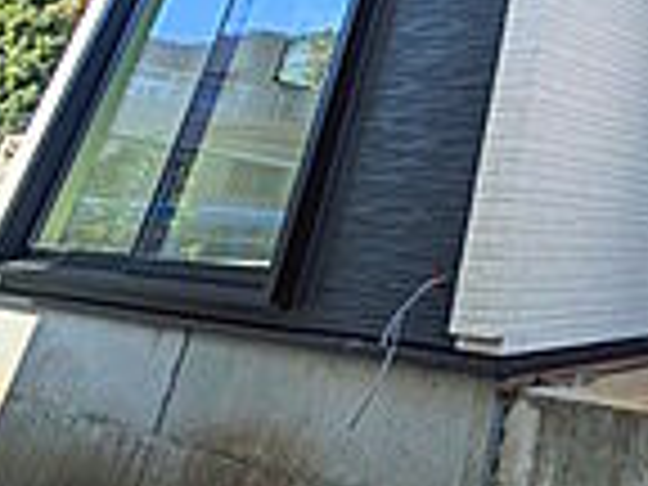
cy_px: -166
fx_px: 730
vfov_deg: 28.9
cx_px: 720
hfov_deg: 39.0
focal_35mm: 39
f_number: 2.2
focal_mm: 1.83
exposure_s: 1/1437
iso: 49
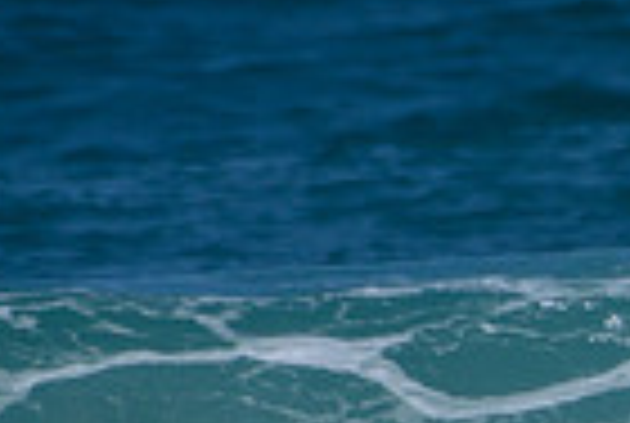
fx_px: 65308
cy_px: 511
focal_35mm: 3724
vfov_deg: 0.4
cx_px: 1166
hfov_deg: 0.6
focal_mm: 900
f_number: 11
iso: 450
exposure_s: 1/2000
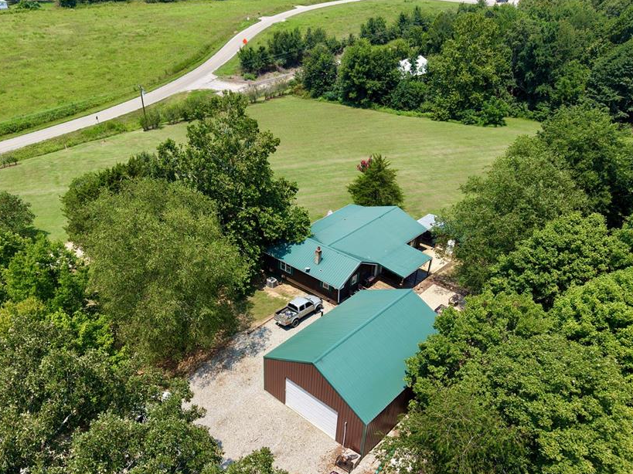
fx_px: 549
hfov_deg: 59.7
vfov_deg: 46.6
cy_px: 282
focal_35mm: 30
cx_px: 274
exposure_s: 1/2500
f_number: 1.8
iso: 120
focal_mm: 8.67
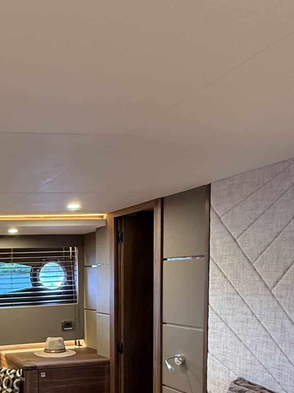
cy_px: 323
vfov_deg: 47.0
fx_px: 419
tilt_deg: -6.3
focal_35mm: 37
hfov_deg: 33.6
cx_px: -30
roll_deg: +2.4
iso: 400
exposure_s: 1/50
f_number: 2.2
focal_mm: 2.22
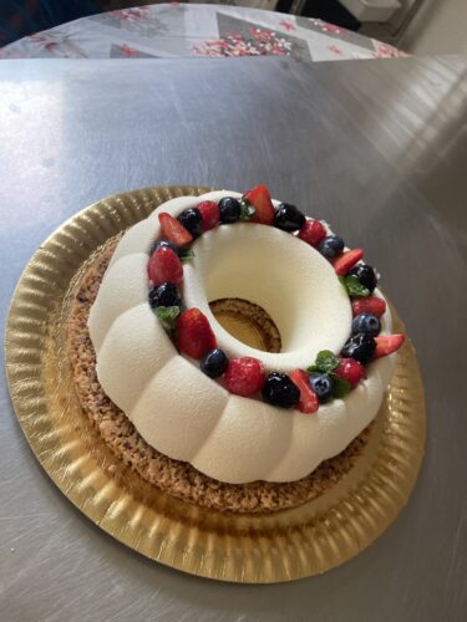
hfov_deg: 53.1
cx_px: 234
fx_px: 468
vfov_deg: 67.3
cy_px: 311
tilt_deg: -51.8
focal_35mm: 26
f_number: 1.8
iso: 125
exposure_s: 1/108
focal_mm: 4.25
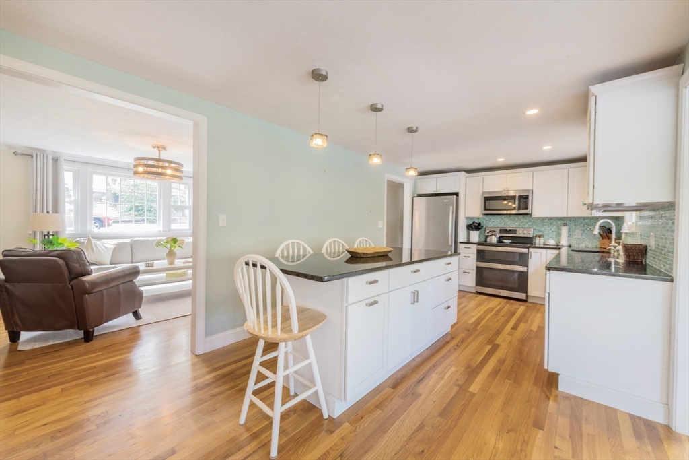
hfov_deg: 104.2
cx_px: 344
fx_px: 268
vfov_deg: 81.2
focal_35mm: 14
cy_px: 230
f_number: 16
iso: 100
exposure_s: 1.3
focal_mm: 14
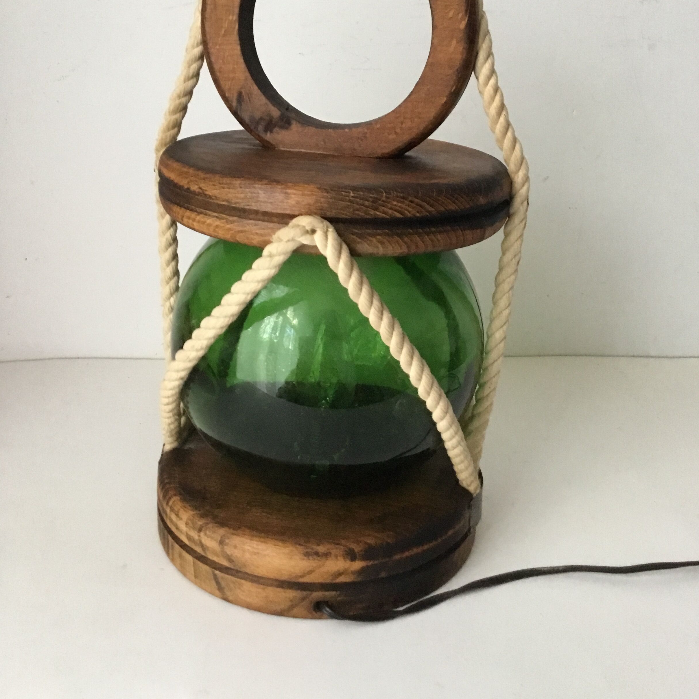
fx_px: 845
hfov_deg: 44.9
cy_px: 249
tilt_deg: -13.8
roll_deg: -0.4
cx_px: 353
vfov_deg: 44.4
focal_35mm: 37
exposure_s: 1/25
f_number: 2.4
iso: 200
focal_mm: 3.3
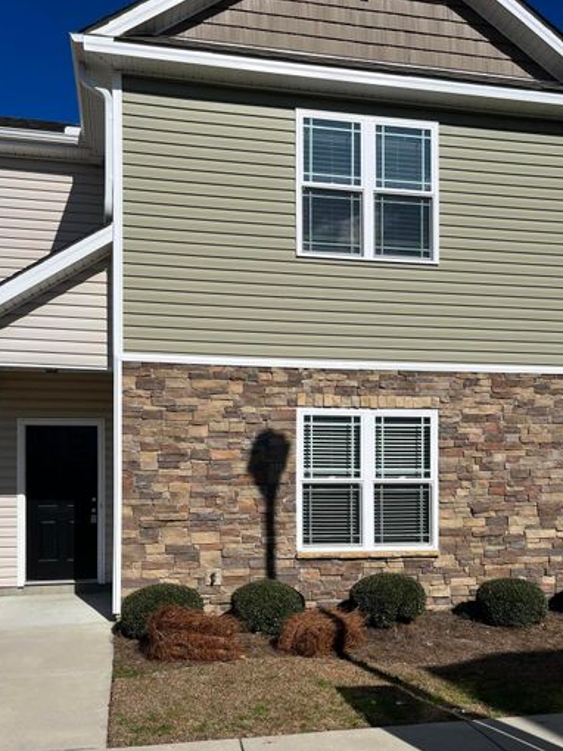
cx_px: 289
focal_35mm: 34
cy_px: 475
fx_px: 738
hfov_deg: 41.8
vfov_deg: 53.3
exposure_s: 1/11364
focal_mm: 5.7
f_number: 1.5
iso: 50
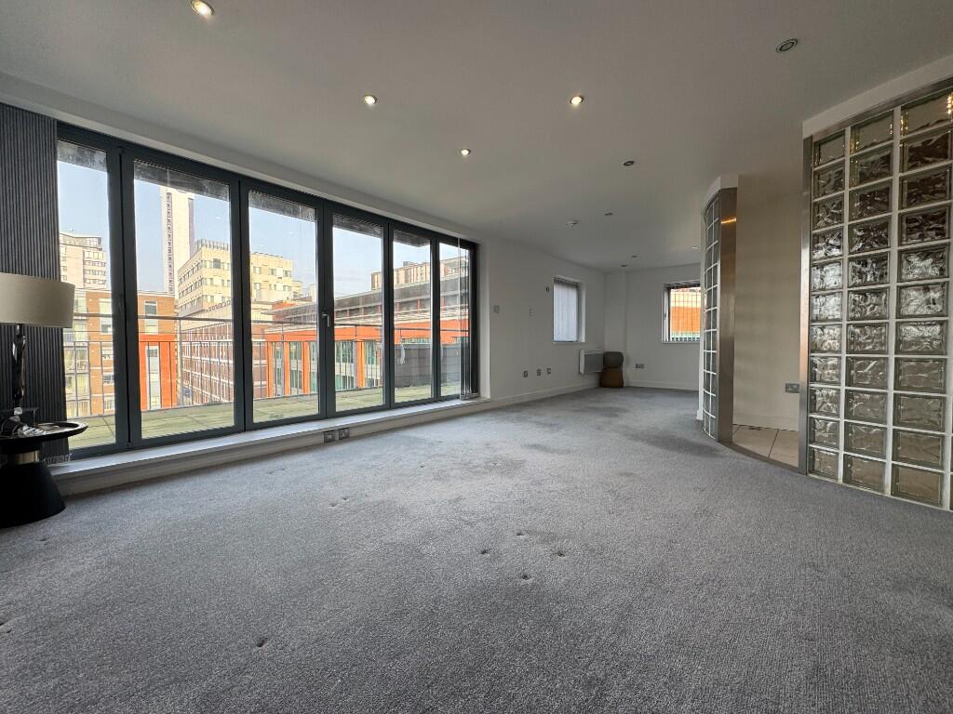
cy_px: 357
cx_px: 476
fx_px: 385
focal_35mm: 14
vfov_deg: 85.7
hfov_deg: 102.1
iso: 40
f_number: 2.2
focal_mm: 2.22
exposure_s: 1/100
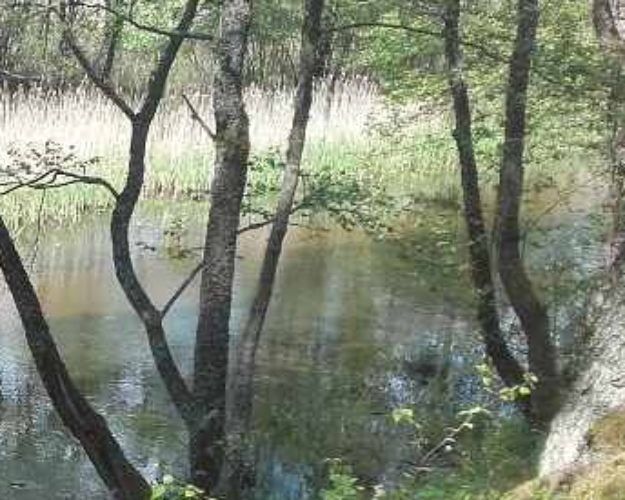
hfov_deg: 19.4
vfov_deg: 17.0
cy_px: 316
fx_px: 1664
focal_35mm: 90
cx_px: -225
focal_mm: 3.31
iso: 50
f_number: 2.2
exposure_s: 1/282
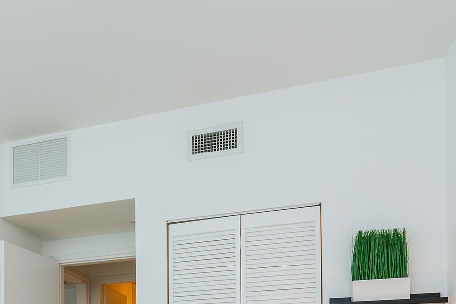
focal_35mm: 39
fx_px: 494
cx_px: 69
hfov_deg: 46.0
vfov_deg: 28.6
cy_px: 385
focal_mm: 15
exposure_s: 1/10
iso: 320
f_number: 7.1
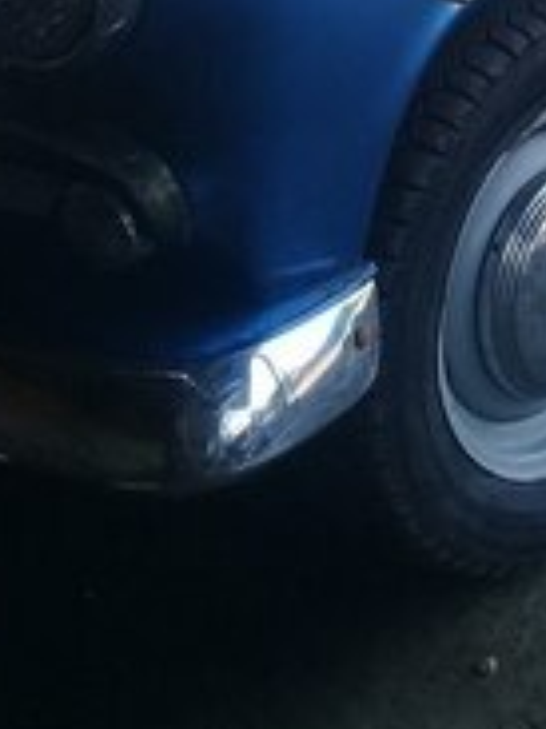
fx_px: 1769
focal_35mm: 84
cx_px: 685
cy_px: -104
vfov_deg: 21.9
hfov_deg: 16.7
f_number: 2.2
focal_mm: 3.3
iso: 50
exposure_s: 1/185
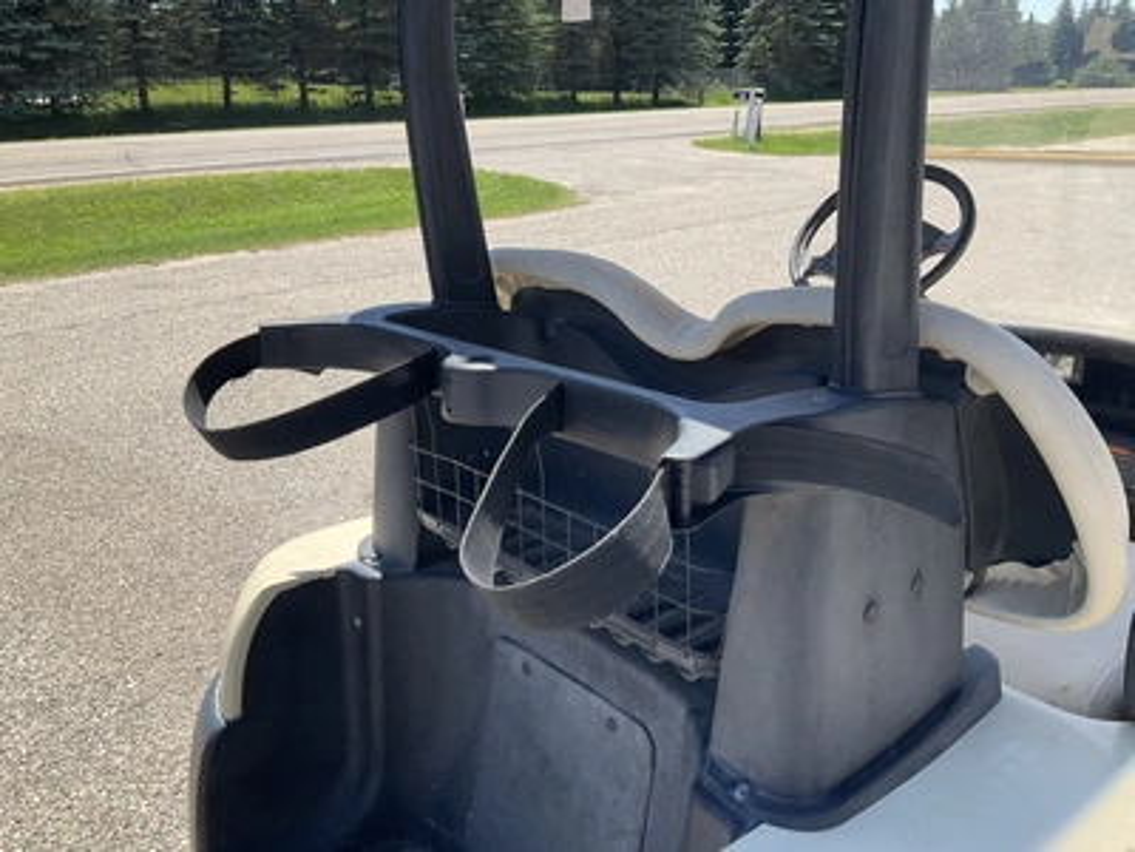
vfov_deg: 48.2
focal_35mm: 29
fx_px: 951
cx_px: 568
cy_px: 426
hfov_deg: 61.7
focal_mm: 3
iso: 25
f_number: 1.8
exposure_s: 1/816
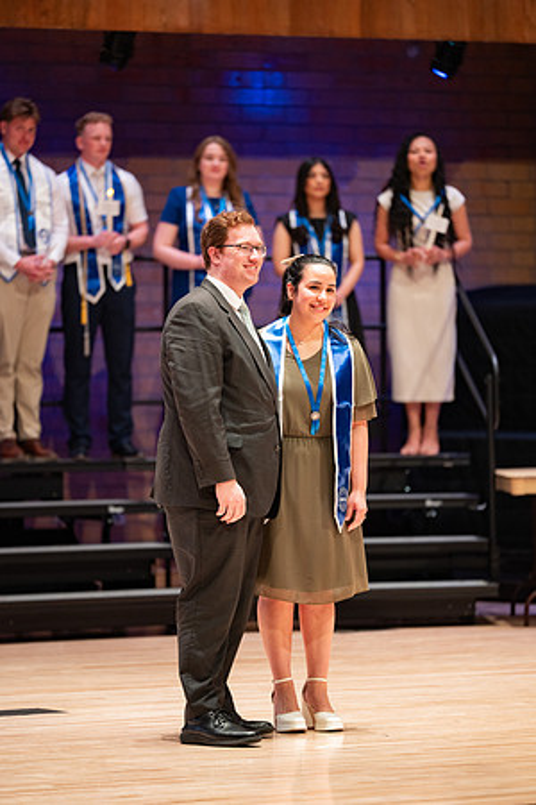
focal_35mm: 200
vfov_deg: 10.3
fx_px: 4466
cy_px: 402
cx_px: 268
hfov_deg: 6.9
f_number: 2.8
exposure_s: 1/200
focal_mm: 200
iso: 1000
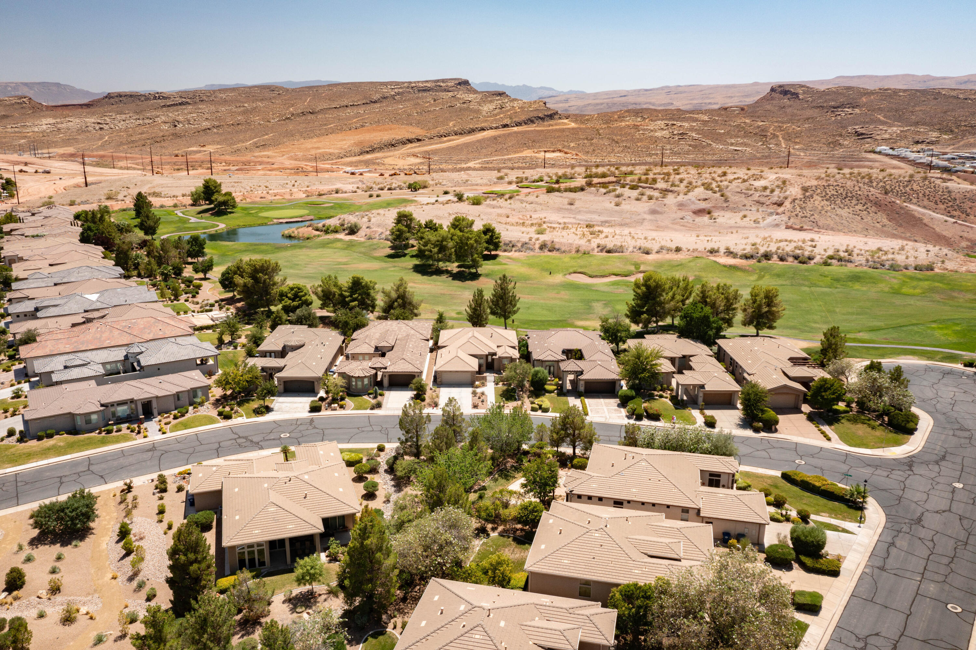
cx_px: 488
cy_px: 325
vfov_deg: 46.4
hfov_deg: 65.5
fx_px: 759
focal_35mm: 28
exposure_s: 1/200
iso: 100
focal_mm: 10.26
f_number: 5
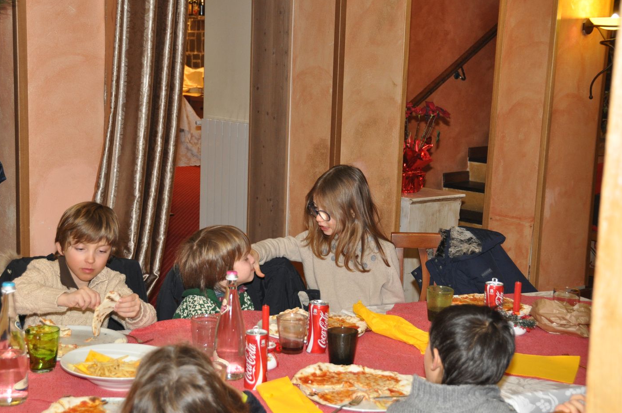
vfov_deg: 23.3
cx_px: 291
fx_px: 1001
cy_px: 205
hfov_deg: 34.5
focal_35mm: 58
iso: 800
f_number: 4.2
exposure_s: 1/60
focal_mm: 34
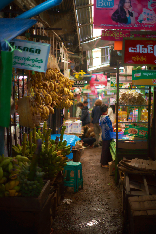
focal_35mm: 50
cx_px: 78
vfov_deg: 39.6
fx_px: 325
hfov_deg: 27.0
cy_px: 117
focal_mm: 50
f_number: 1.4
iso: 200
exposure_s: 1/45
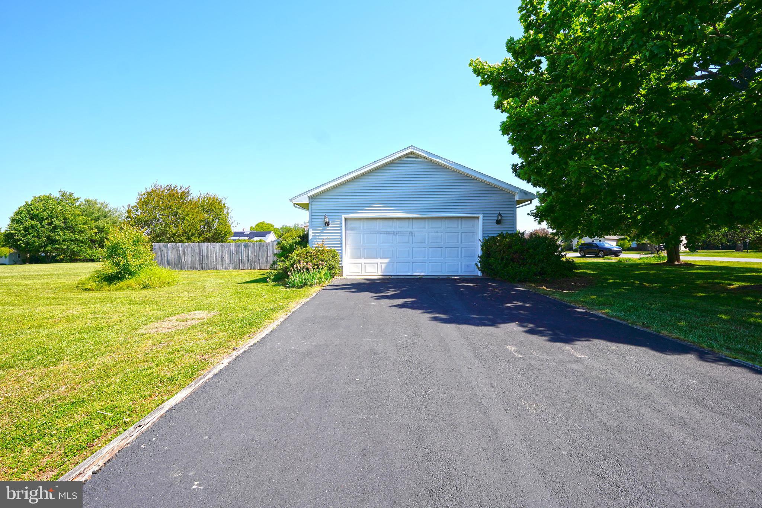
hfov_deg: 100.4
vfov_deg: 77.3
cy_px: 254
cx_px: 381
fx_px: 318
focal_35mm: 15
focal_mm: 10
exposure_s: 1/200
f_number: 7.1
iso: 100
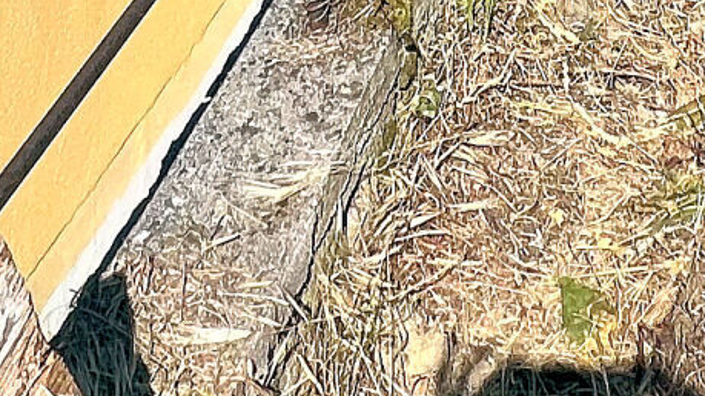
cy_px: -961
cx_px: 539
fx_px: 1477
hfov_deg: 26.5
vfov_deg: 9.5
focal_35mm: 79
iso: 32
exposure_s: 1/1193
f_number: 1.8
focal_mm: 1.57
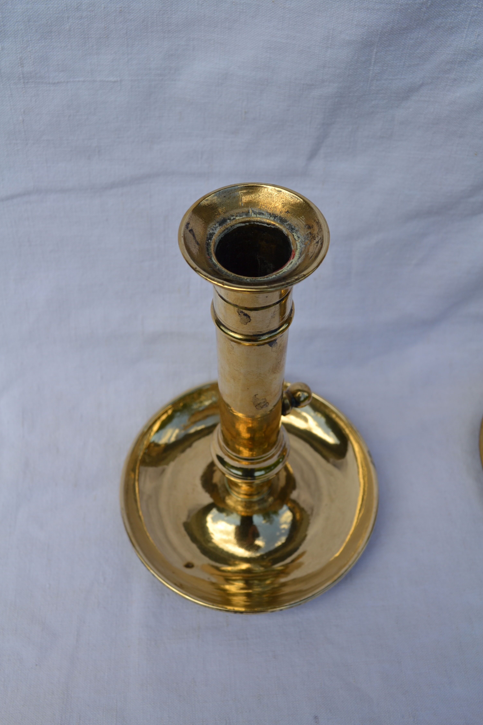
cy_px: 356
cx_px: 237
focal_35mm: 37
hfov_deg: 35.9
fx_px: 745
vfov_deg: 51.9
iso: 100
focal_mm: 24
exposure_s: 1/200
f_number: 7.1
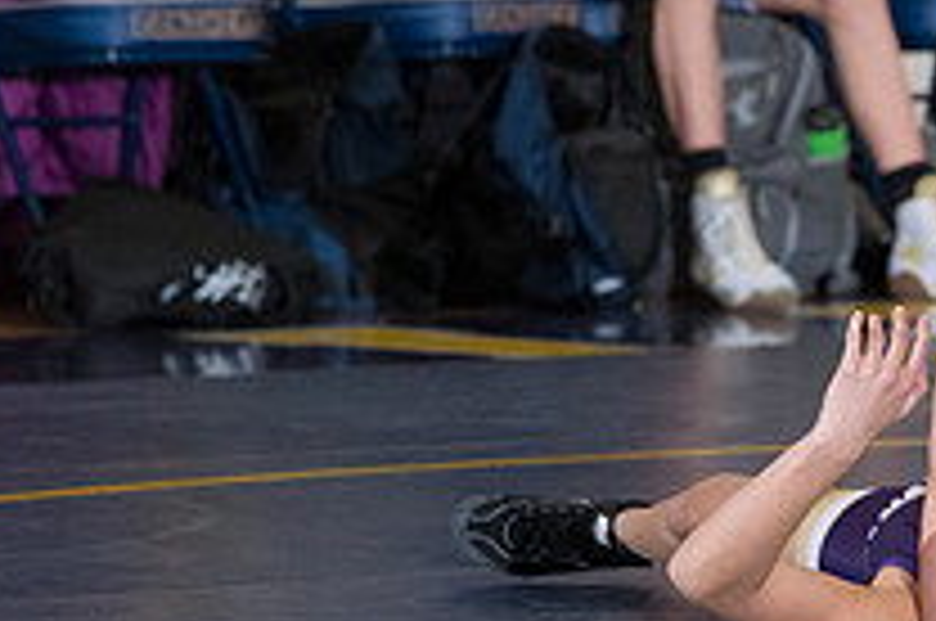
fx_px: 13058
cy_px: 434
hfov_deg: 4.1
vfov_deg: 2.7
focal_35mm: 503
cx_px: 1179
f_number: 5.6
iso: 1250
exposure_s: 1/250
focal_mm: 180
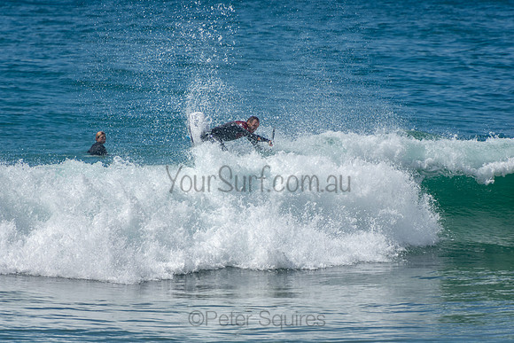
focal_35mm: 600
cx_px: 257
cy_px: 172
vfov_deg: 2.3
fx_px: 8568
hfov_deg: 3.4
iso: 110
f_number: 5.6
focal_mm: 400
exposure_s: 1/1250
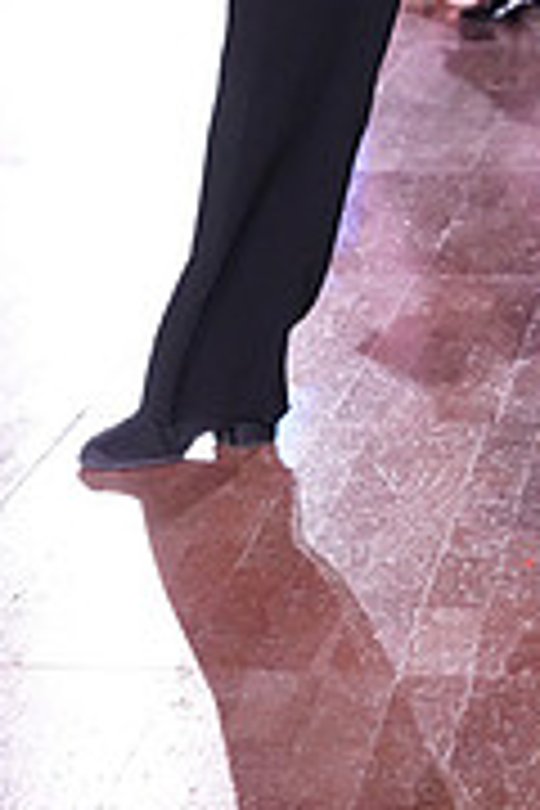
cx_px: 578
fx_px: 3780
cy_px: -464
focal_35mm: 168
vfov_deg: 11.6
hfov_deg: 8.1
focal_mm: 52
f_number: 5
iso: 6400
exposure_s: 1/320
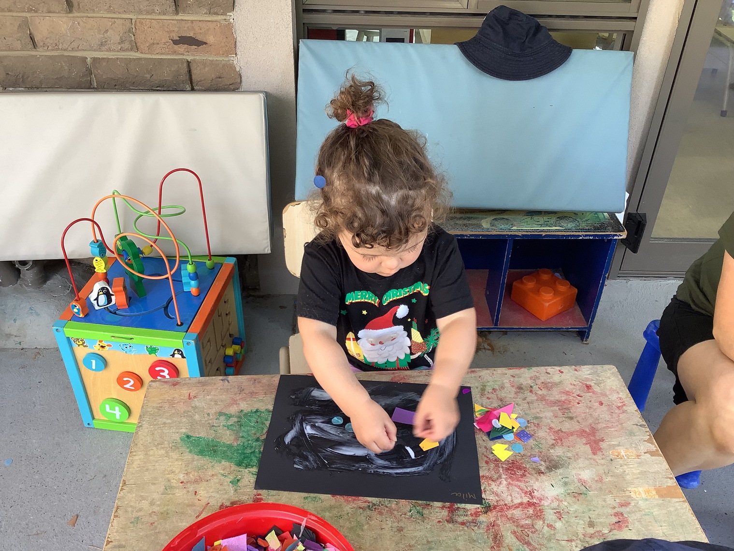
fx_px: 657
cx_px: 367
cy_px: 276
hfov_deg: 58.4
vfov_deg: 45.4
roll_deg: -3.0
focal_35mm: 31
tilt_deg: -36.7
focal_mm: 3.3
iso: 50
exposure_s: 1/50
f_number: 2.4
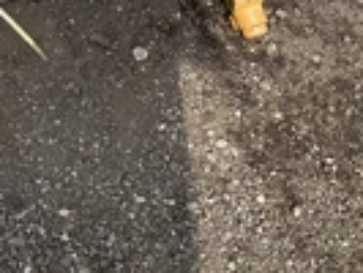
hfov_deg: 21.6
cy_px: -128
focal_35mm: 87
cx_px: -14
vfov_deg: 15.7
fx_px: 913
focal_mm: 3
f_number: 1.8
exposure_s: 1/898
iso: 25
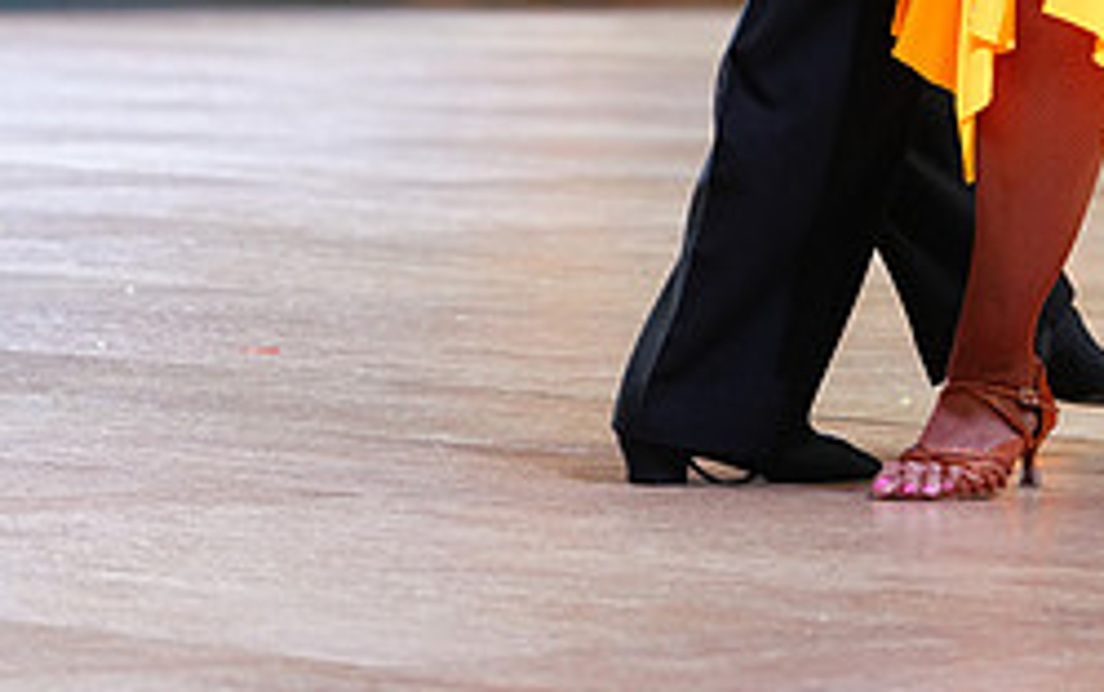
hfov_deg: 6.7
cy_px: -506
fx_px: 9364
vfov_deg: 4.2
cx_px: 818
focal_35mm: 311
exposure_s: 1/250
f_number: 4
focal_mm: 131
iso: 2500
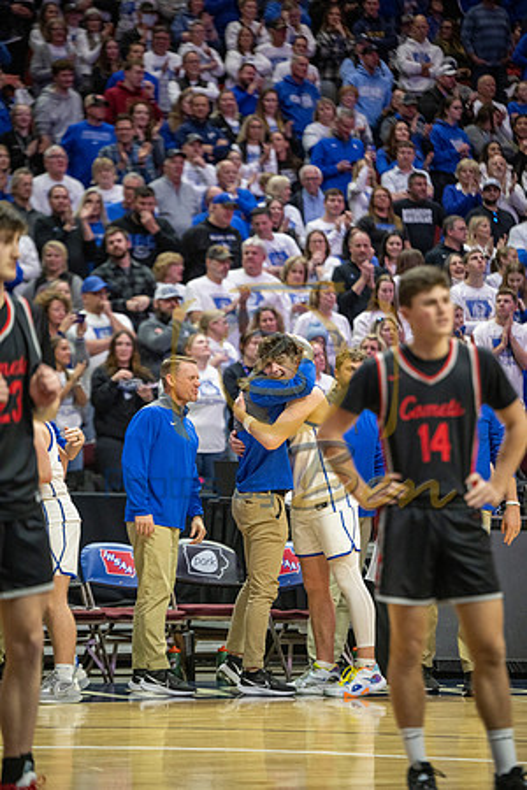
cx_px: 264
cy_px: 395
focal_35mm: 160
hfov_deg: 8.6
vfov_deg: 12.8
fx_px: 3513
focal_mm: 160
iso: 2500
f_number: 2.8
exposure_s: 1/1000
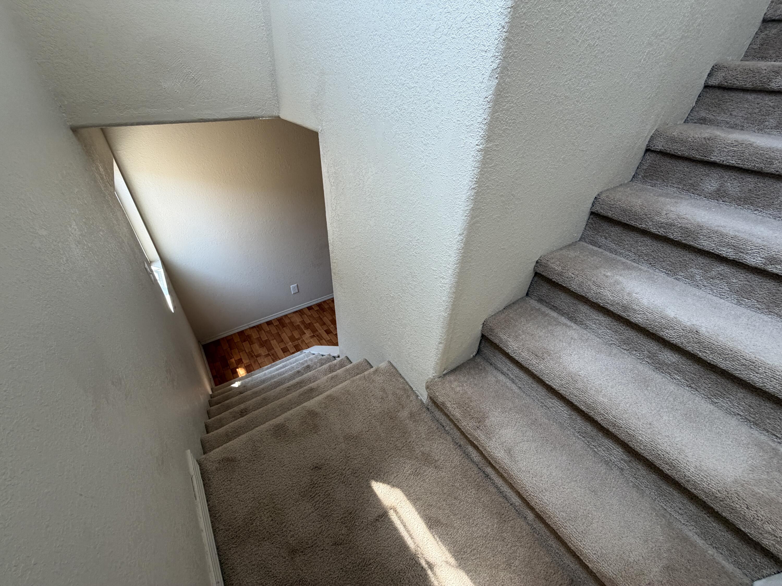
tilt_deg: -36.3
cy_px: 293
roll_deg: -1.8
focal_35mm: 14
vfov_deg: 85.7
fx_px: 316
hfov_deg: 102.1
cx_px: 391
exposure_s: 1/120
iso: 200
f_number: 2.2
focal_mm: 2.22
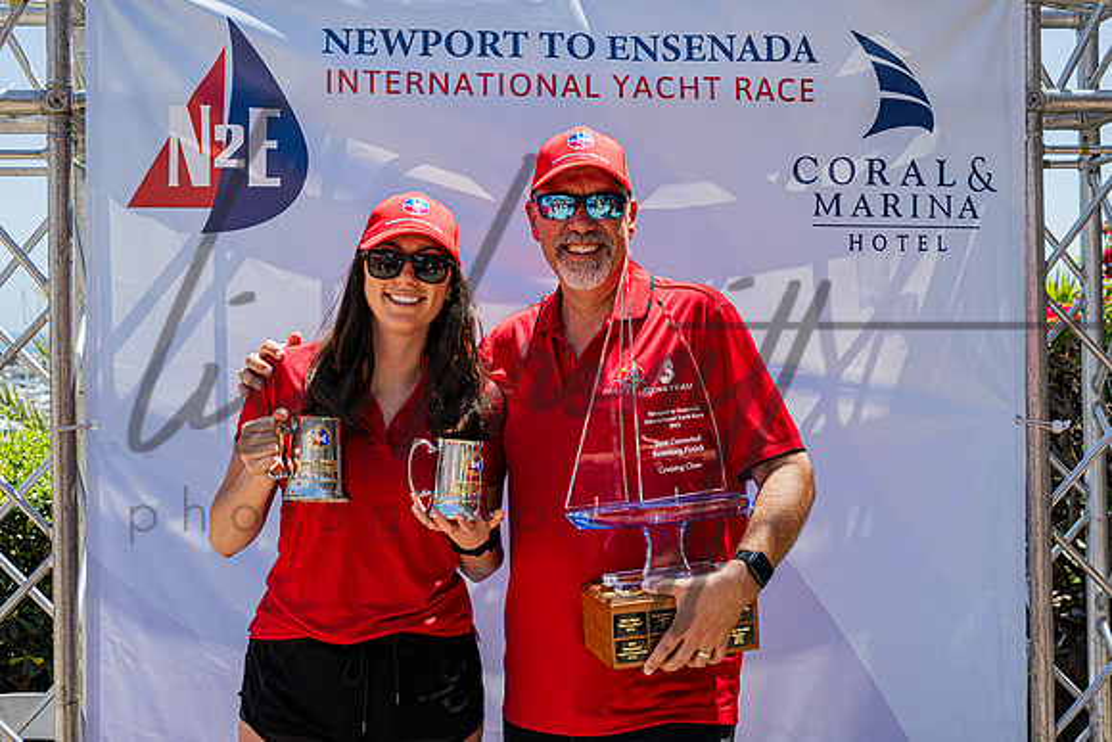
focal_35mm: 49
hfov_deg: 40.4
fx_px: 1510
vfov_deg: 27.6
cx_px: 592
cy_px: 366
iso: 110
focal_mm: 44
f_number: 5.6
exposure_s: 1/250
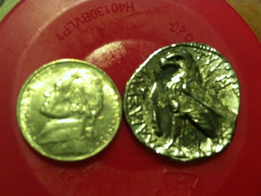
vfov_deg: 37.7
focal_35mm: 38
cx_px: 123
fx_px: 287
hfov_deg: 49.0
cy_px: 106
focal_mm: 3.85
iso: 500
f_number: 2.8
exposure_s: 1/15
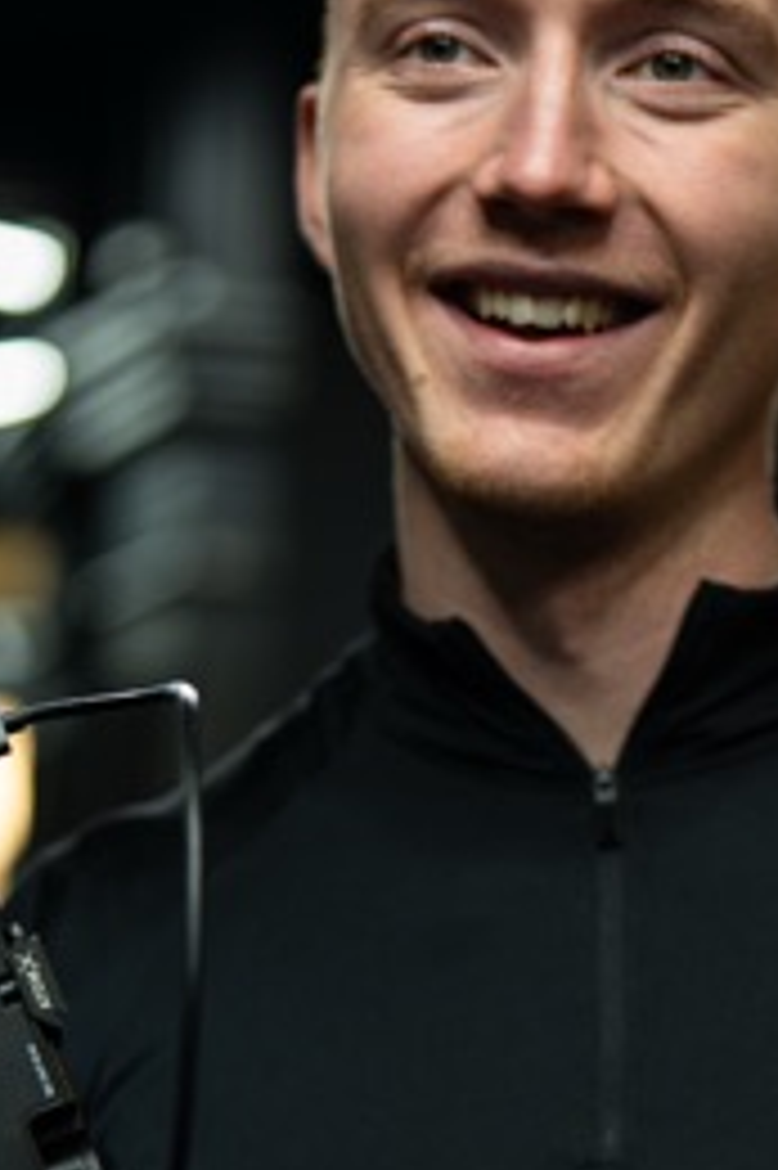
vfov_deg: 11.8
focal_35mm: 173
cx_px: 594
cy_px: 1066
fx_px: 5615
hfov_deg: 7.9
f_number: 1.4
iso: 160
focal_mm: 50
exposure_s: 1/100
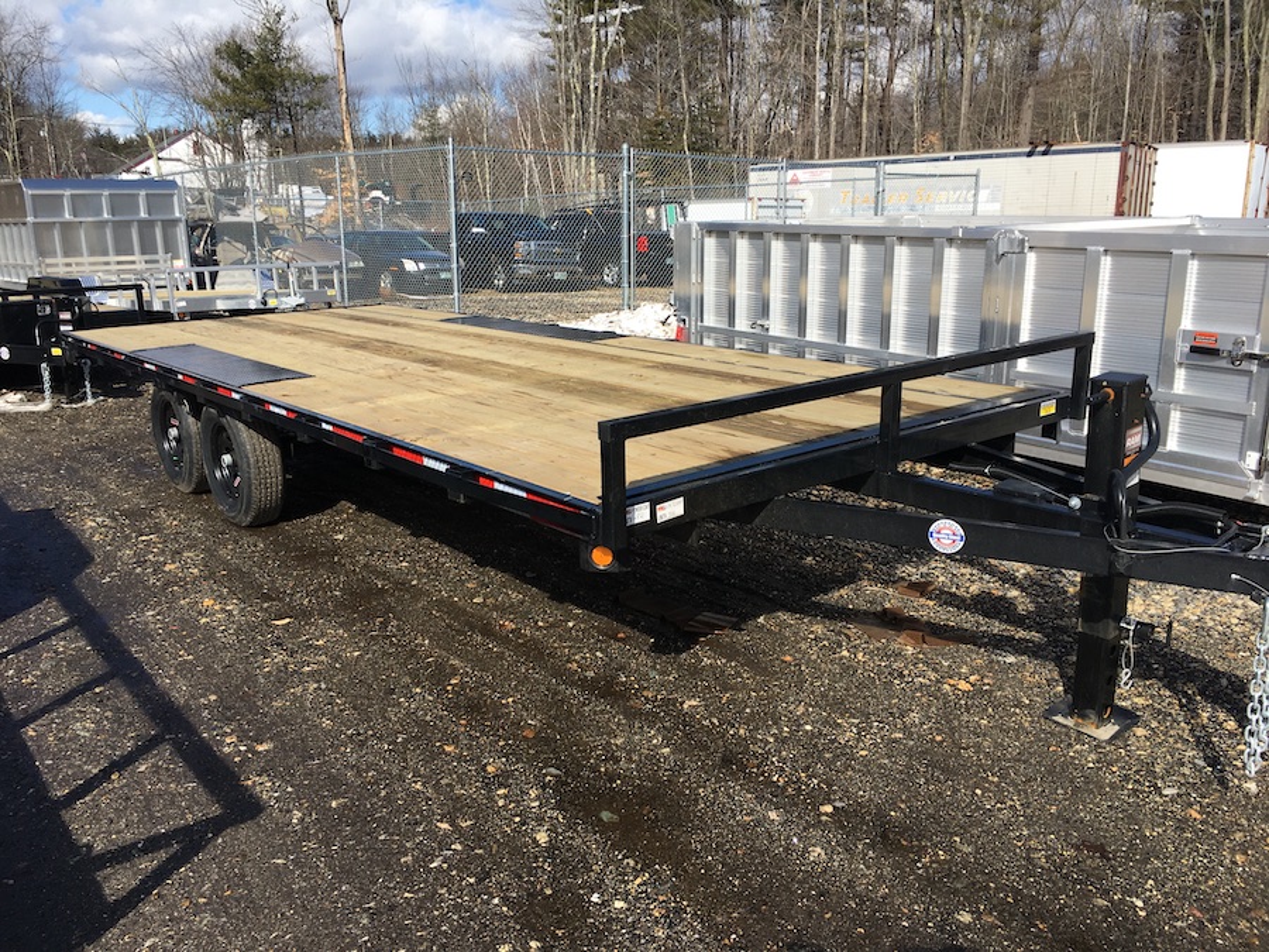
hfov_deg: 61.7
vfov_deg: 48.2
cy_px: 476
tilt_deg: -12.7
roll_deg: +0.4
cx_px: 634
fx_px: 1063
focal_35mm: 29
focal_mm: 4.15
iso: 25
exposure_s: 1/1261
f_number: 2.2
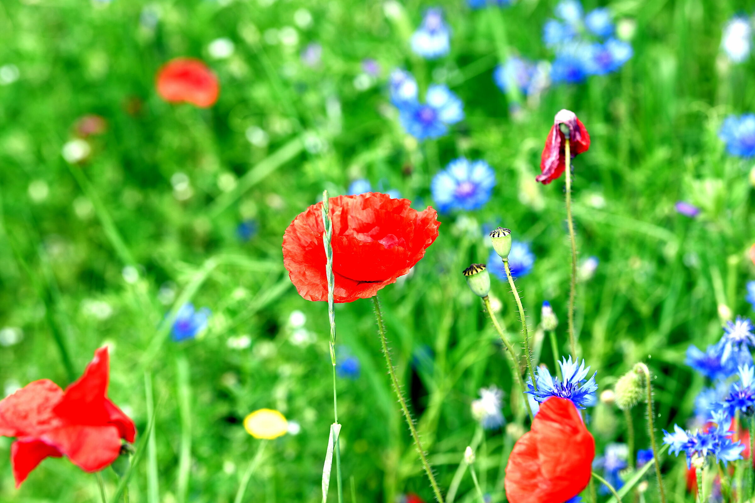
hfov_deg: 14.9
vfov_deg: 9.9
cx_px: 378
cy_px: 252
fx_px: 2894
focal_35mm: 138
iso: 100
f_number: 5
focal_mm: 92
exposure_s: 1/200
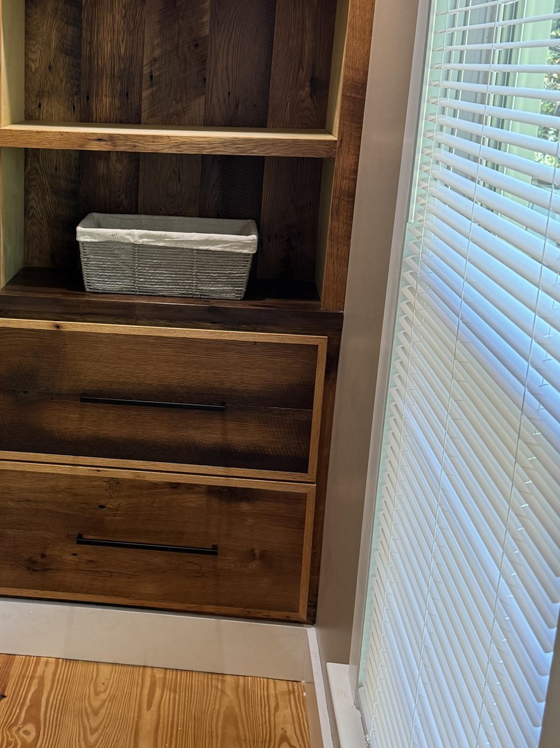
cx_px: 94
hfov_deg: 30.0
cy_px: 318
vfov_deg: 40.3
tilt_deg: -15.5
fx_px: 1014
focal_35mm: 47
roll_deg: -2.0
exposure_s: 1/60
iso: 200
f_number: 1.78
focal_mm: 6.76
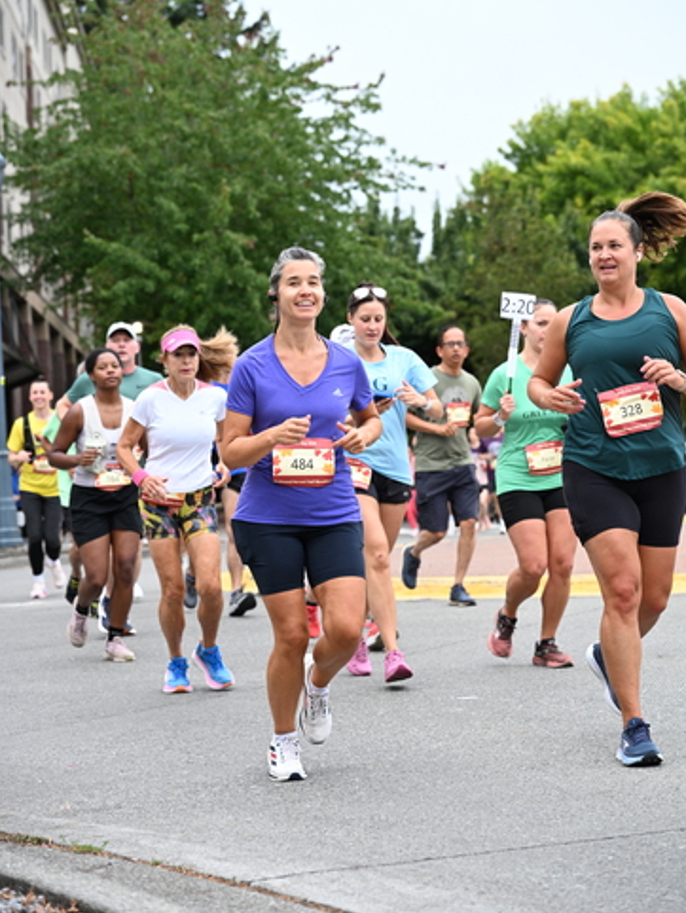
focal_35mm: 79
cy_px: 434
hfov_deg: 18.7
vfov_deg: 24.7
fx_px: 2086
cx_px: 346
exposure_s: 1/800
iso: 1600
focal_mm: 72
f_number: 4
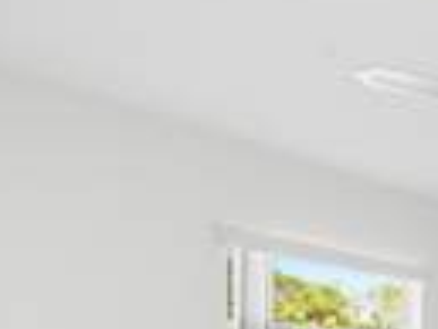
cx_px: 472
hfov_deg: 33.6
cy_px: 380
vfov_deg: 26.4
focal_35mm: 50
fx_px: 633
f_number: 8
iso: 2500
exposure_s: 1/3200
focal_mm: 14
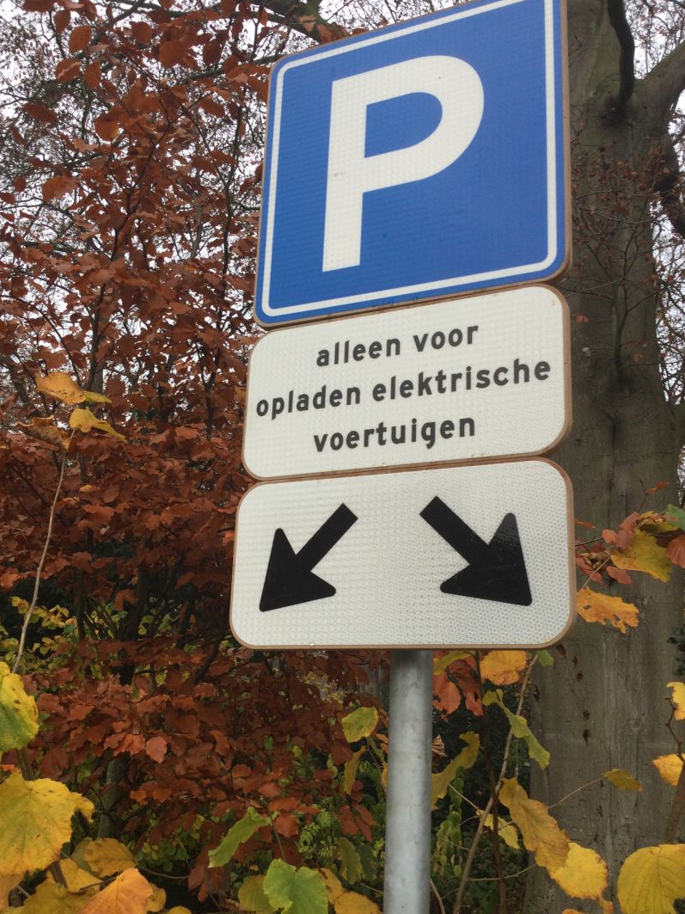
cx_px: 352
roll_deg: -3.4
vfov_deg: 52.6
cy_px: 481
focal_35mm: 35
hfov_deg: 40.7
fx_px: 924
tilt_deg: +15.4
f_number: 2.4
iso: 25
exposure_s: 1/60
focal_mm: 3.3
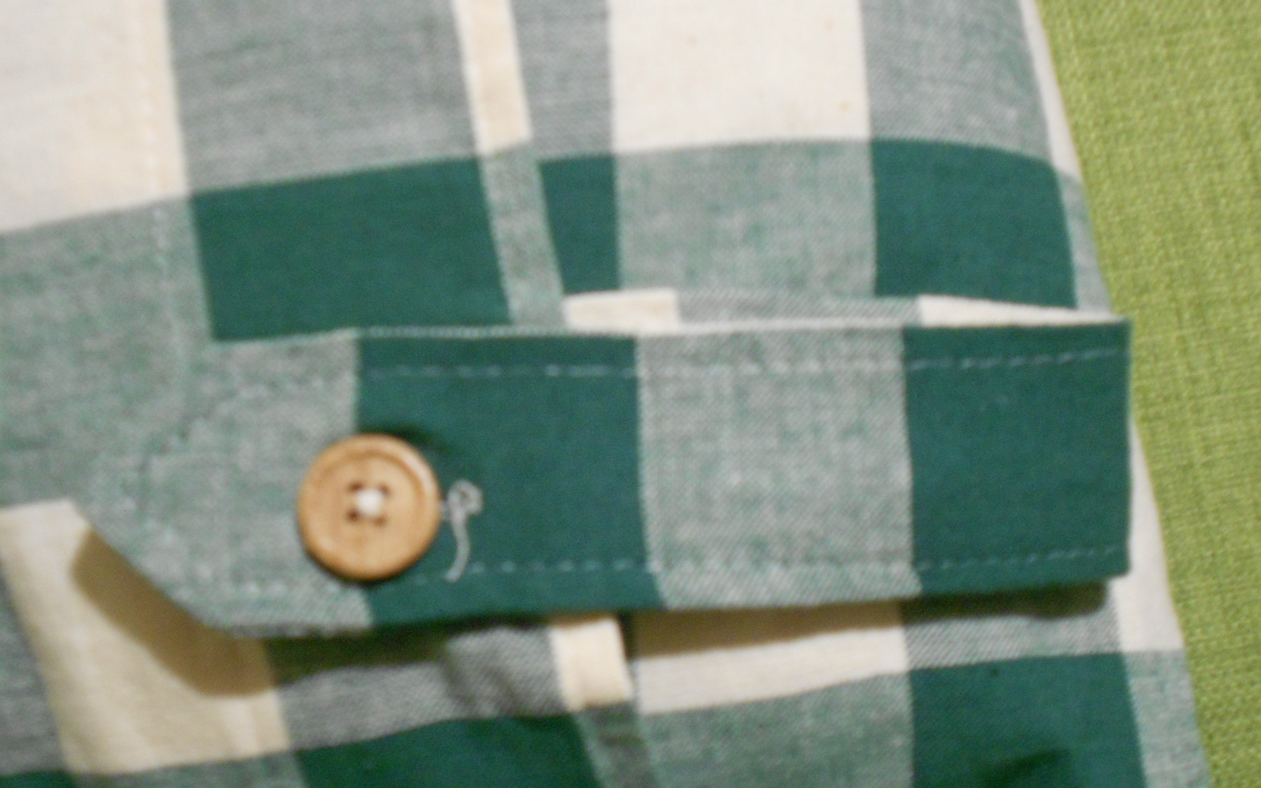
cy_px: 441
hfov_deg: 43.5
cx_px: 626
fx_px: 1581
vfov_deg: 28.0
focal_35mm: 46
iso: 400
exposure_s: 1/5
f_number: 4.2
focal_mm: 7.7
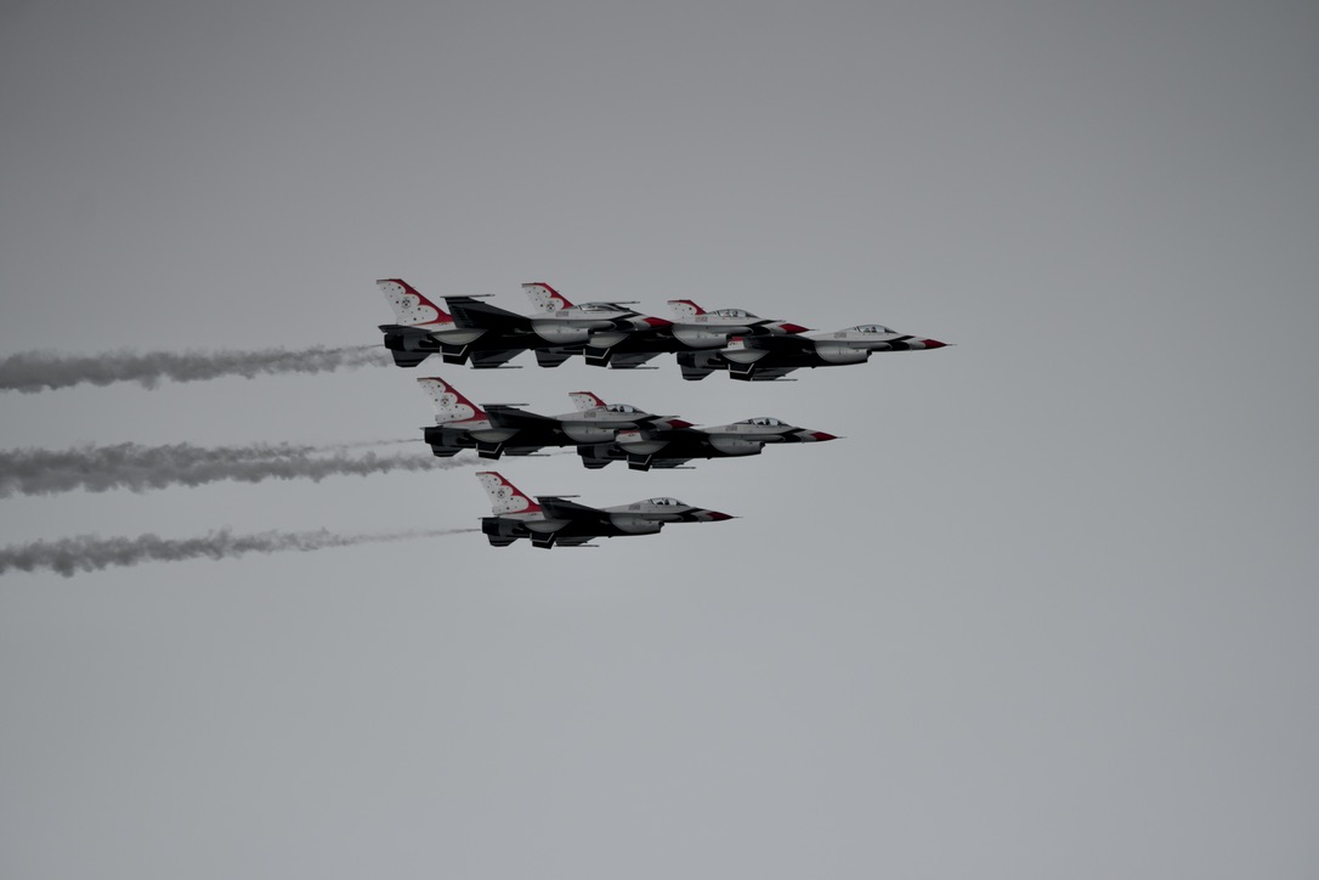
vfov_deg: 12.2
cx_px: 660
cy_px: 440
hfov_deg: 18.3
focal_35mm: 112
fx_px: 4103
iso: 200
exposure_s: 1/2000
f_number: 2.8
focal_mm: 112
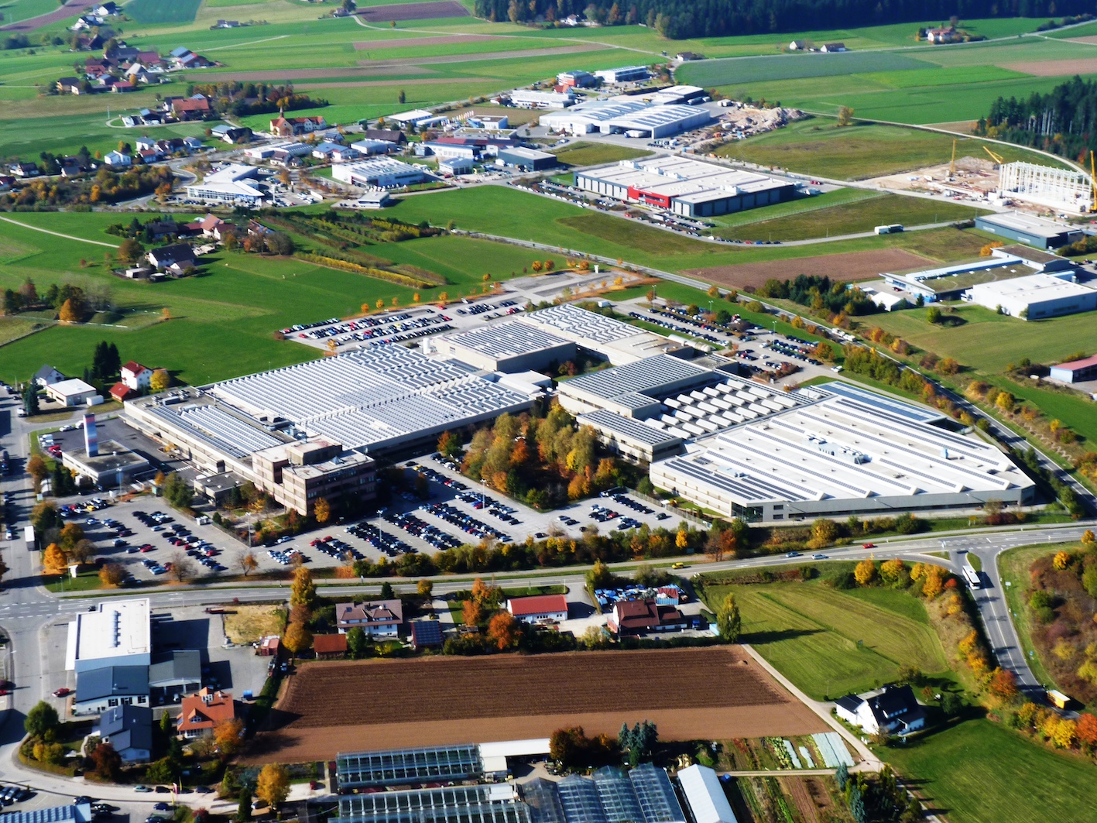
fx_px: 1870
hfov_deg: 32.7
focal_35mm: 59
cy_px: 412
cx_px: 548
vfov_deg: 24.8
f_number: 5.6
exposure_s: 1/320
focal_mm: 10.4
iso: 80
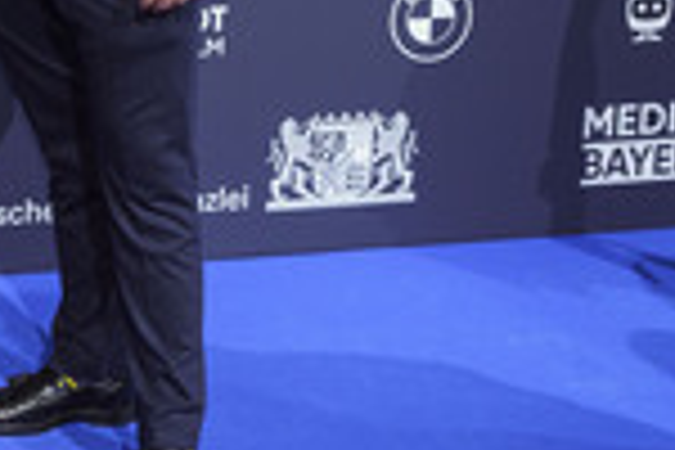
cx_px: -169
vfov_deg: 17.5
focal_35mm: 75
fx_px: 1406
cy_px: -54
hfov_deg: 24.1
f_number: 4
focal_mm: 25
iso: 1250
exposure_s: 1/250
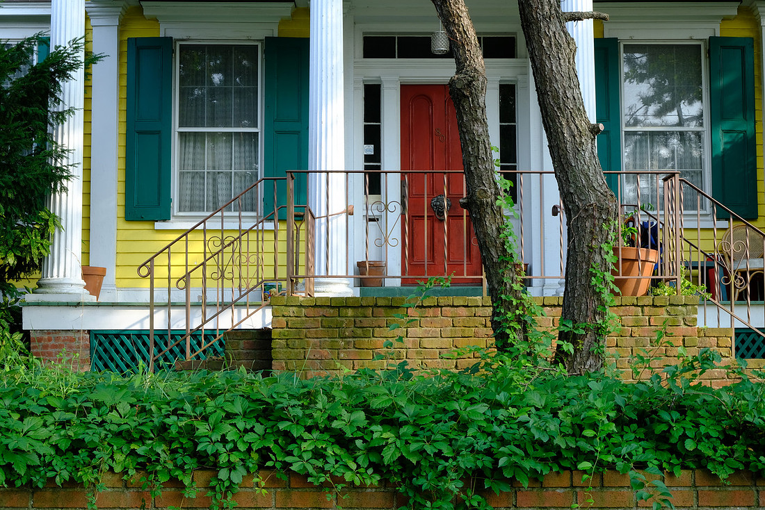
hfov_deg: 36.9
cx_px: 382
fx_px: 1148
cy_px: 255
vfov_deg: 25.1
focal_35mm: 54
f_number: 14
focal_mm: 35.8
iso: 200
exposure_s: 1/15
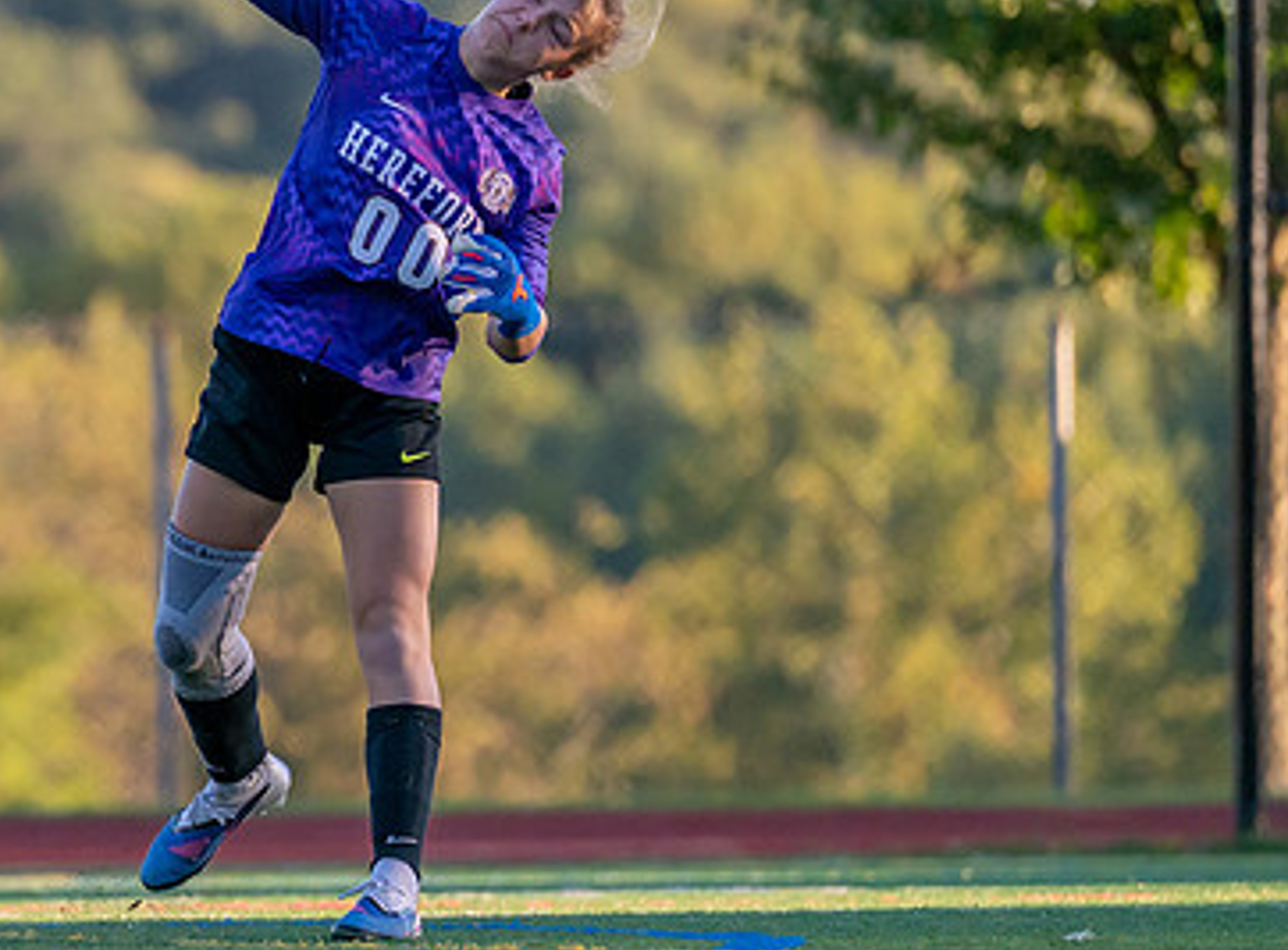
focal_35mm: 677
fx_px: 25040
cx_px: -39
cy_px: 357
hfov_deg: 2.9
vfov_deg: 2.2
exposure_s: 1/3200
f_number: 2.8
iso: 400
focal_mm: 200
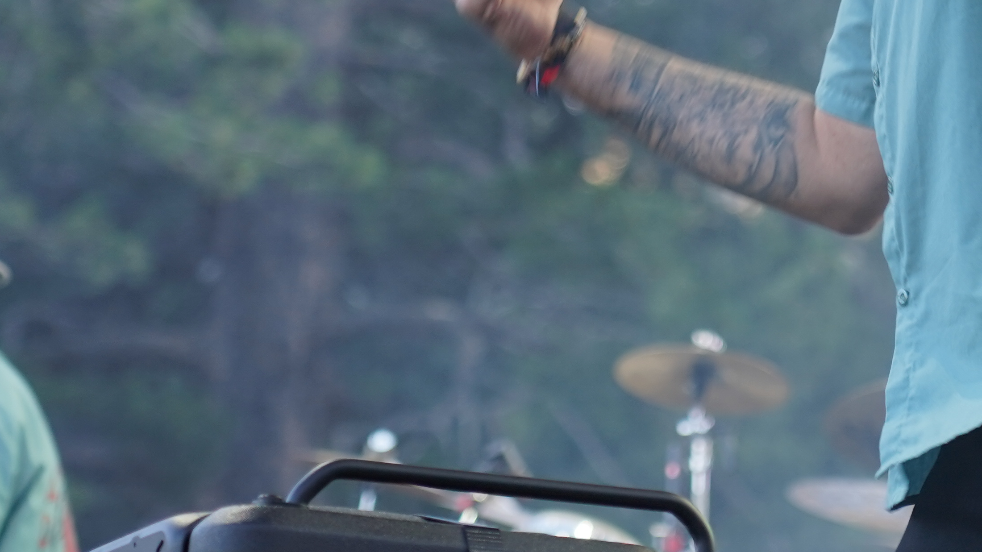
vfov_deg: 4.0
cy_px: 37
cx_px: 639
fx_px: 7811
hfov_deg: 7.2
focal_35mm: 300
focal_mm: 105
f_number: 4
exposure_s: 1/125
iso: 250
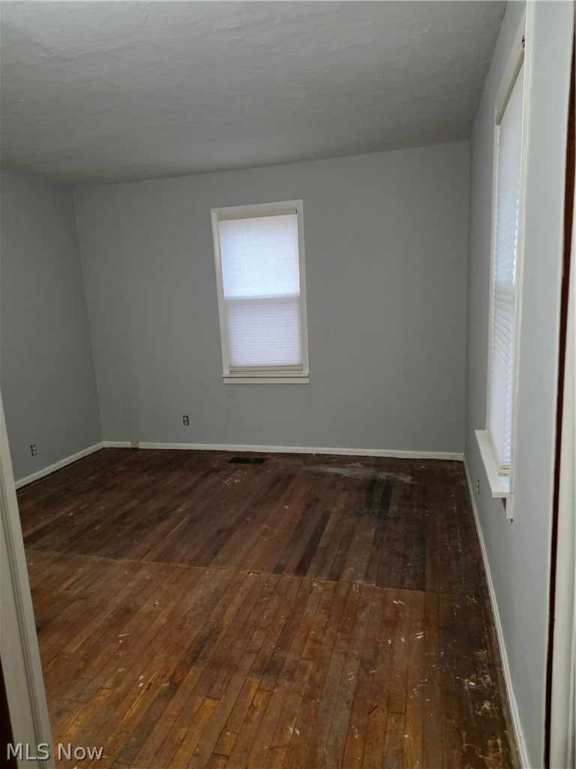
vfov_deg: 73.9
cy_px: 384
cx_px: 288
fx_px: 510
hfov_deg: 58.9
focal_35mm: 23
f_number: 1.7
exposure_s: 1/120
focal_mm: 6.25
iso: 1250
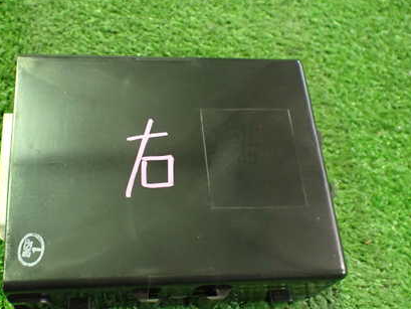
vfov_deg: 32.9
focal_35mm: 44
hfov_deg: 42.7
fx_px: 523
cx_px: 163
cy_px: 165
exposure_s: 1/30
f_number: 2.3
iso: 1000
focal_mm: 5.4
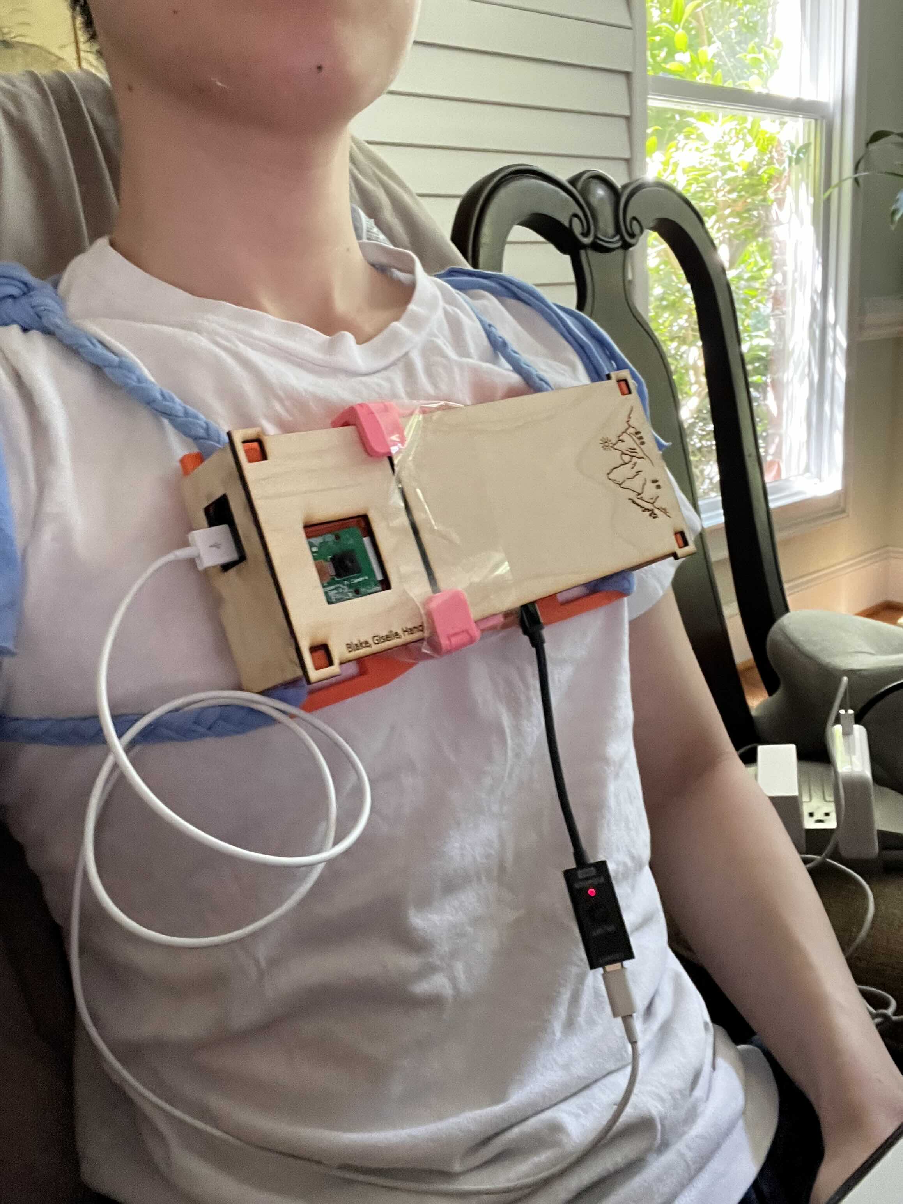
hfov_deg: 46.8
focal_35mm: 30
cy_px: 602
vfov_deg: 60.0
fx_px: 1043
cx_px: 452
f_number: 2.2
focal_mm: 2.71
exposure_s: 1/43
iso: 400
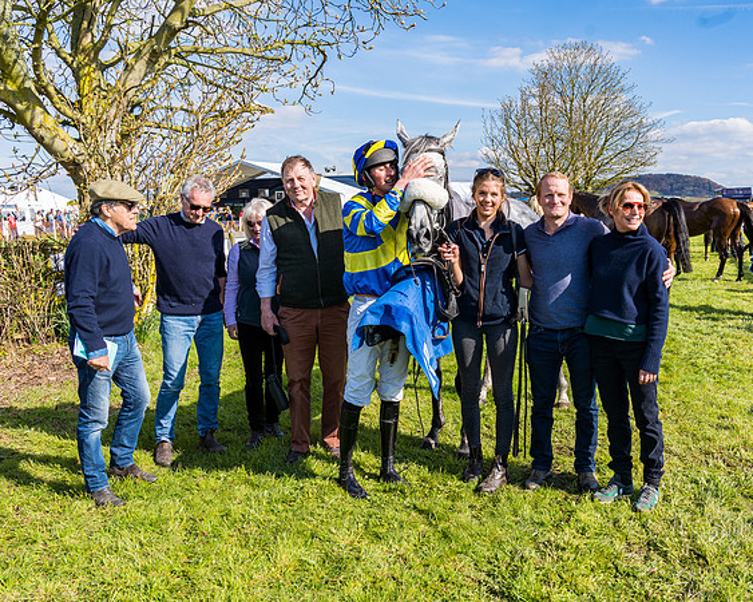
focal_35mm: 32
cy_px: 315
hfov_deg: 55.1
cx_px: 419
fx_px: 719
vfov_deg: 45.4
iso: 50
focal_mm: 24
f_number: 8
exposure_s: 1/200
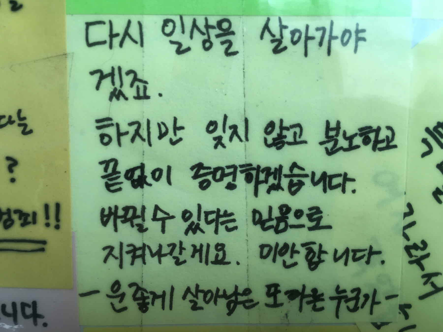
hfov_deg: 61.7
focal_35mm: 29
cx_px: 222
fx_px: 371
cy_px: 166
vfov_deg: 48.2
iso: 25
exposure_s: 1/60
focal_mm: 4.15
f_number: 2.2
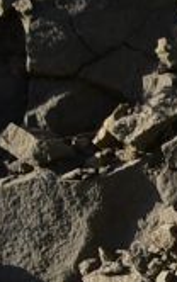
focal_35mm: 400
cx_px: 654
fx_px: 3082
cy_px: 339
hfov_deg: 3.2
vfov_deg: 5.2
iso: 160
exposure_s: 1/320
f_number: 9
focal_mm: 50
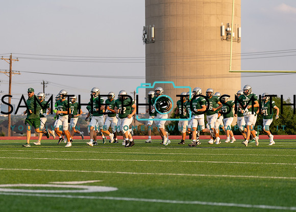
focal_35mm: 138
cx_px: 137
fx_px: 1163
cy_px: 130
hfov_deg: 14.5
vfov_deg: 10.4
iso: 160
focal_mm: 98
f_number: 2.8
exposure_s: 1/1250
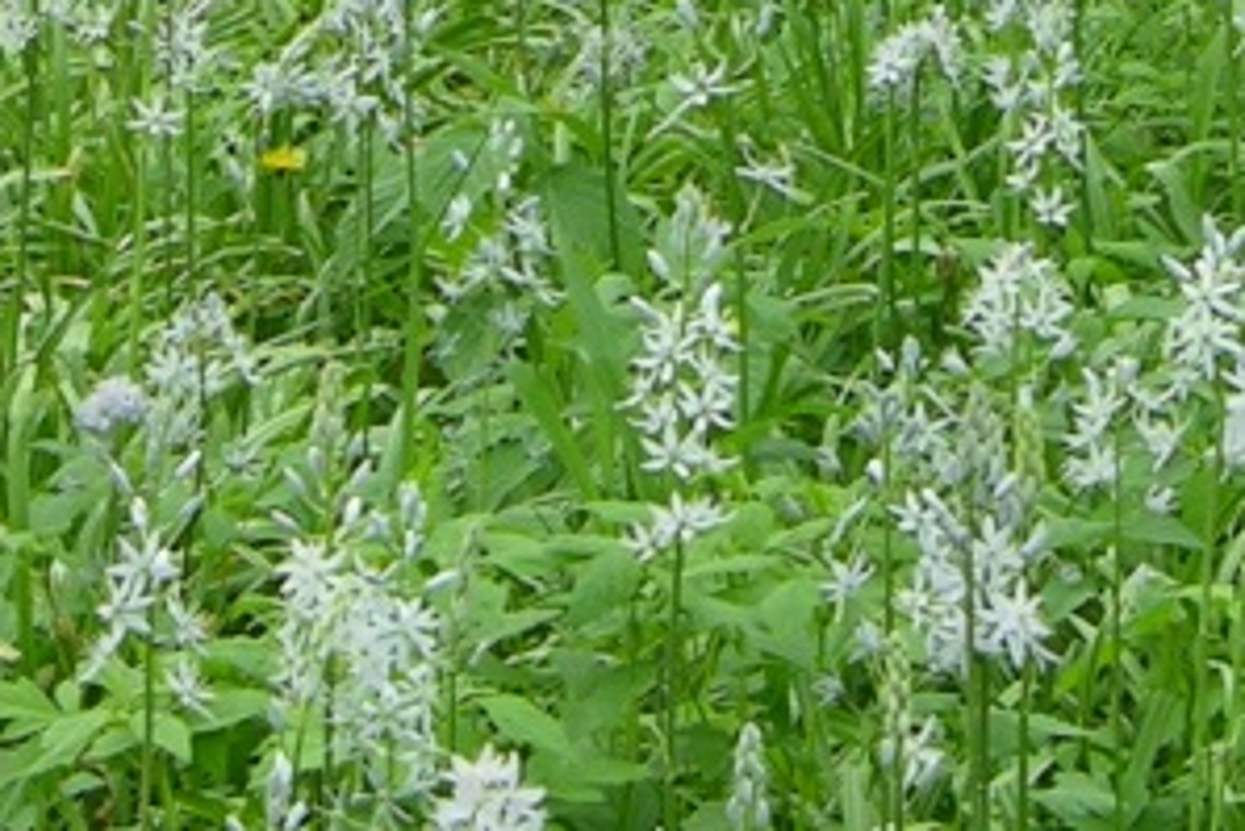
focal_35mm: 391
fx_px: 13528
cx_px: 376
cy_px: -739
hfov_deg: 5.3
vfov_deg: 3.5
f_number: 4.2
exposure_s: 1/42.4
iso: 50
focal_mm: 17.8
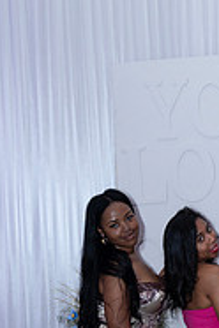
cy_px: 266
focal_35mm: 75
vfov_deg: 26.5
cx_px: 242
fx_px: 684
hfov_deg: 17.6
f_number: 3.5
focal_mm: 31
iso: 800
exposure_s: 1/125
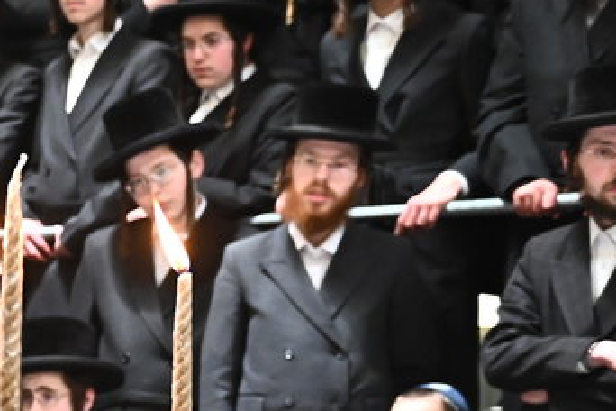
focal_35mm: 131
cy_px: 525
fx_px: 2241
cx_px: -526
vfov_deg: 10.3
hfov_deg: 13.8
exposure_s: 1/200
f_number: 3.2
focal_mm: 32
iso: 3200
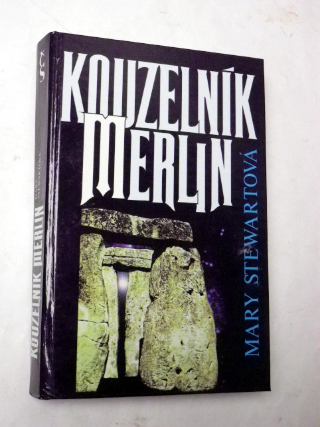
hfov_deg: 29.7
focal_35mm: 49
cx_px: 160
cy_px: 214
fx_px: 604
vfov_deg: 38.9
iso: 800
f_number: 4.2
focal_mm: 8.7
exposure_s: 1/60
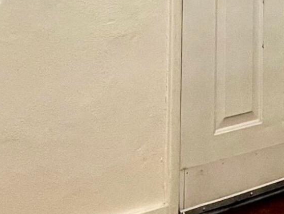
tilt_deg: +0.5
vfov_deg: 10.3
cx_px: 190
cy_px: -257
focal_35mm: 129
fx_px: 1059
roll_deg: -1.9
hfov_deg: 15.2
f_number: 1.6
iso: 100
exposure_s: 1/60
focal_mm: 5.1
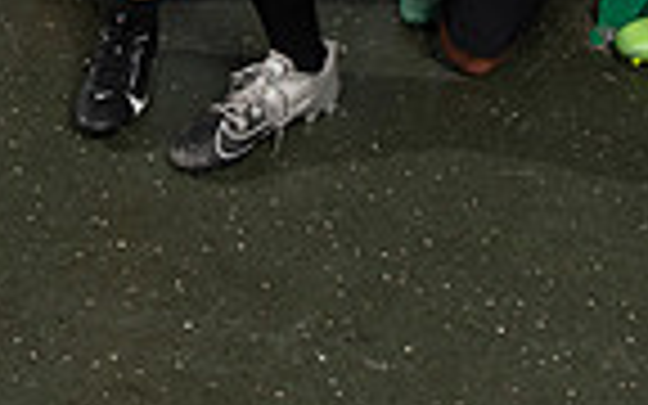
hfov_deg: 23.1
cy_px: -513
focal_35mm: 89
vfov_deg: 12.2
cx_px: 468
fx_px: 1572
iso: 400
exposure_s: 1/250
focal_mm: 28
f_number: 8
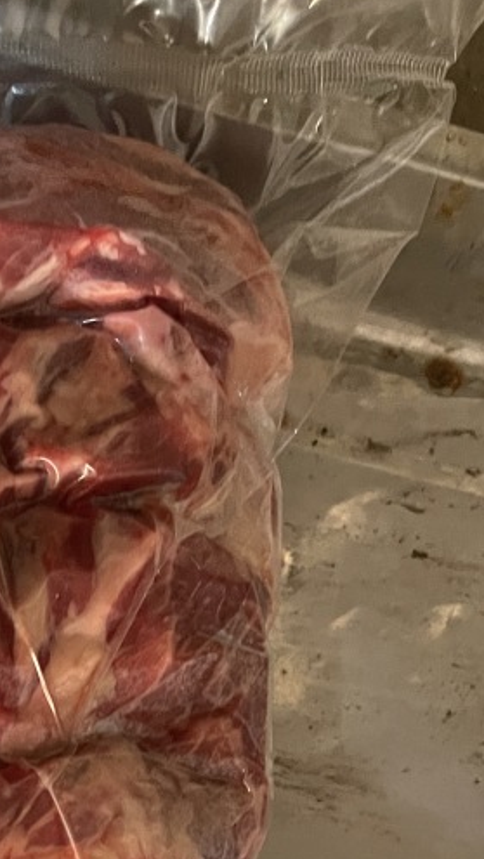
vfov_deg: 31.4
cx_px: -154
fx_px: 1390
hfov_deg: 18.3
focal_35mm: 61
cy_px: 889
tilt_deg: -86.9
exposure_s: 1/47
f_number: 1.6
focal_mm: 5.1
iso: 500
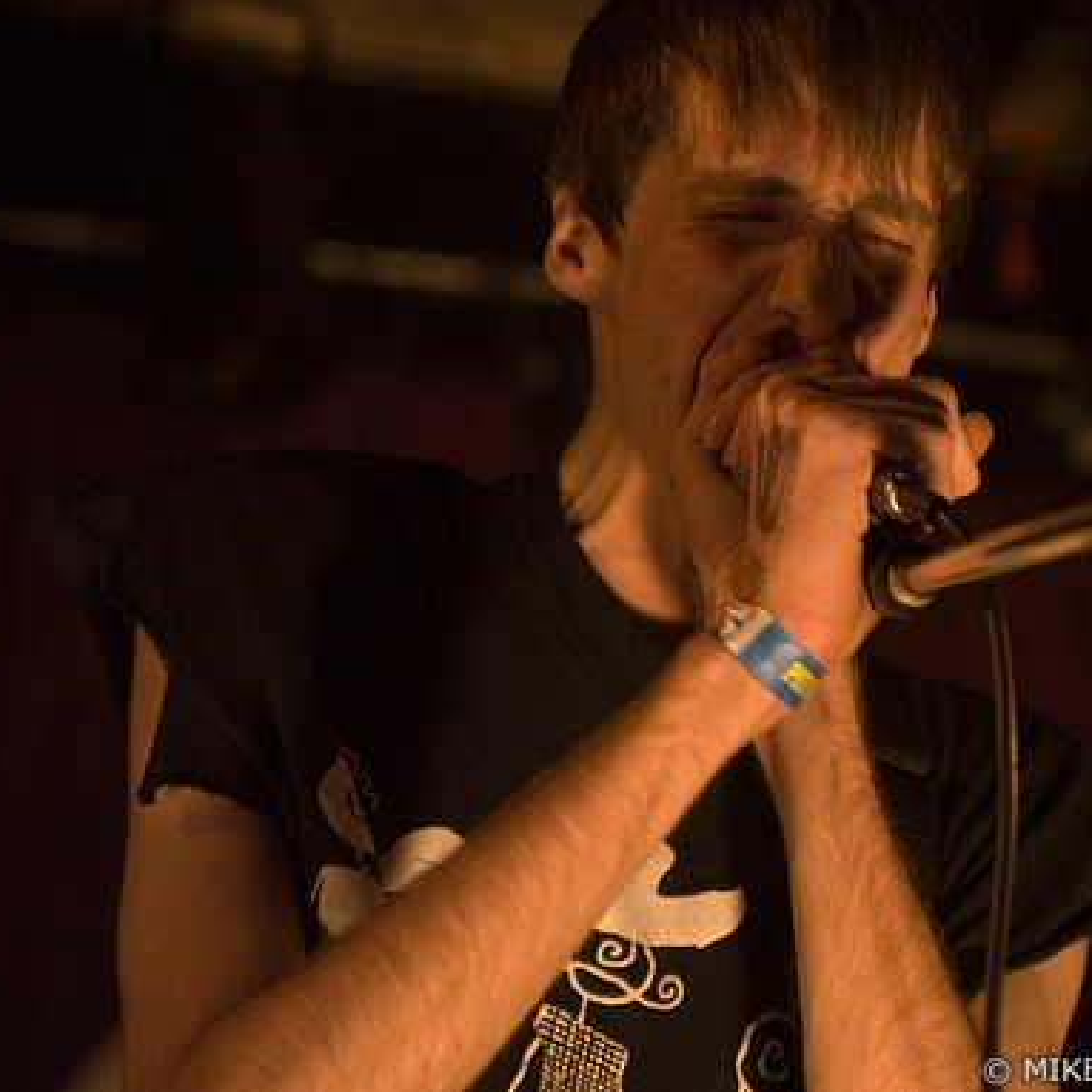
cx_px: 790
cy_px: 545
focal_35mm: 135
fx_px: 4818
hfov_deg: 12.9
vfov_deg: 12.9
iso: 1600
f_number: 2.8
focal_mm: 70
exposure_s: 1/40
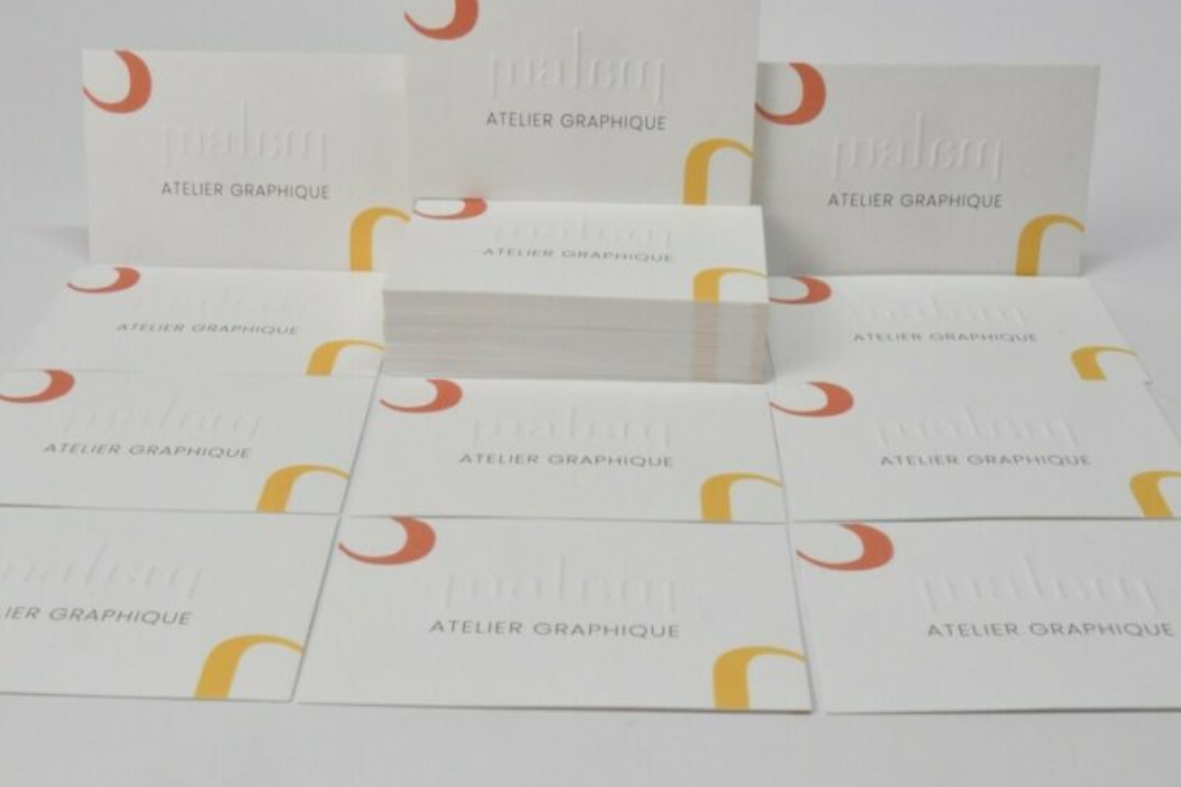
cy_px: 292
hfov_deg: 36.9
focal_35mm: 54
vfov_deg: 25.0
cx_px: 573
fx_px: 1771
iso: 2500
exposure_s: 1/200
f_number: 18
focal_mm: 27
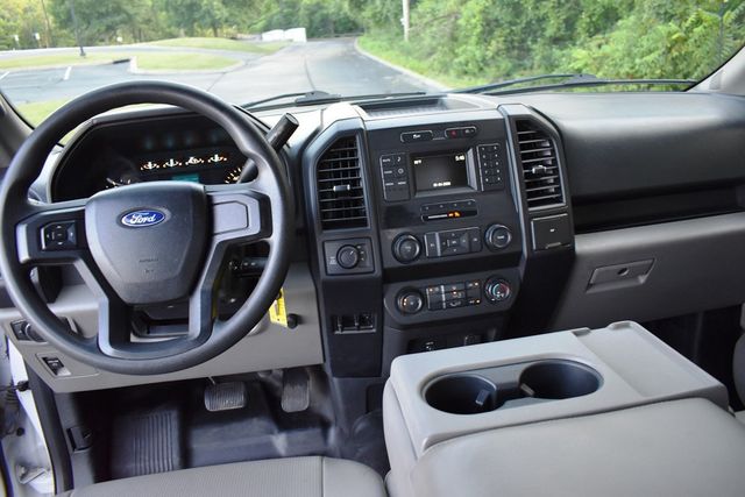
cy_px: 248
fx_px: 559
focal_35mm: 27
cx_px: 372
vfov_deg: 48.0
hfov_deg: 67.4
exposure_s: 1/160
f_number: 3.5
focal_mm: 18
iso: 800
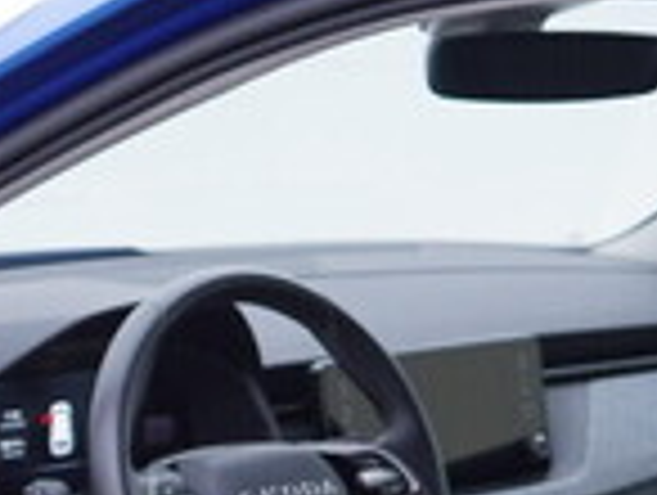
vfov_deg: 11.1
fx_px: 2471
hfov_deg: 13.9
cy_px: 655
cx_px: -410
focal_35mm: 130
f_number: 3.2
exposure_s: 1/50
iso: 125
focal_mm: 24
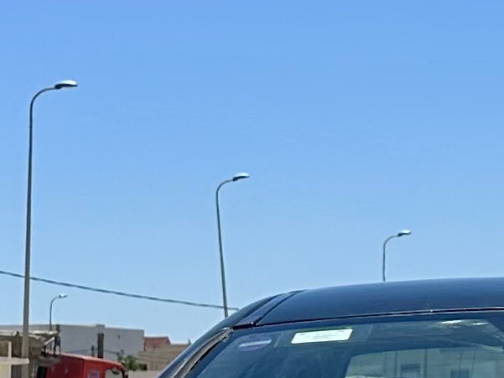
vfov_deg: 9.2
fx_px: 2345
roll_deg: -0.5
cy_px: 272
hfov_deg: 12.1
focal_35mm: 161
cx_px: 522
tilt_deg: +3.4
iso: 80
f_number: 1.78
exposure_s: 1/6623
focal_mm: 6.86
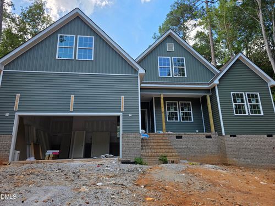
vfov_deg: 58.9
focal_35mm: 23
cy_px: 103
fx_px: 183
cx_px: 138
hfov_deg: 73.9
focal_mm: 6.3
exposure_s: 1/1571
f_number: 1.7
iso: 80
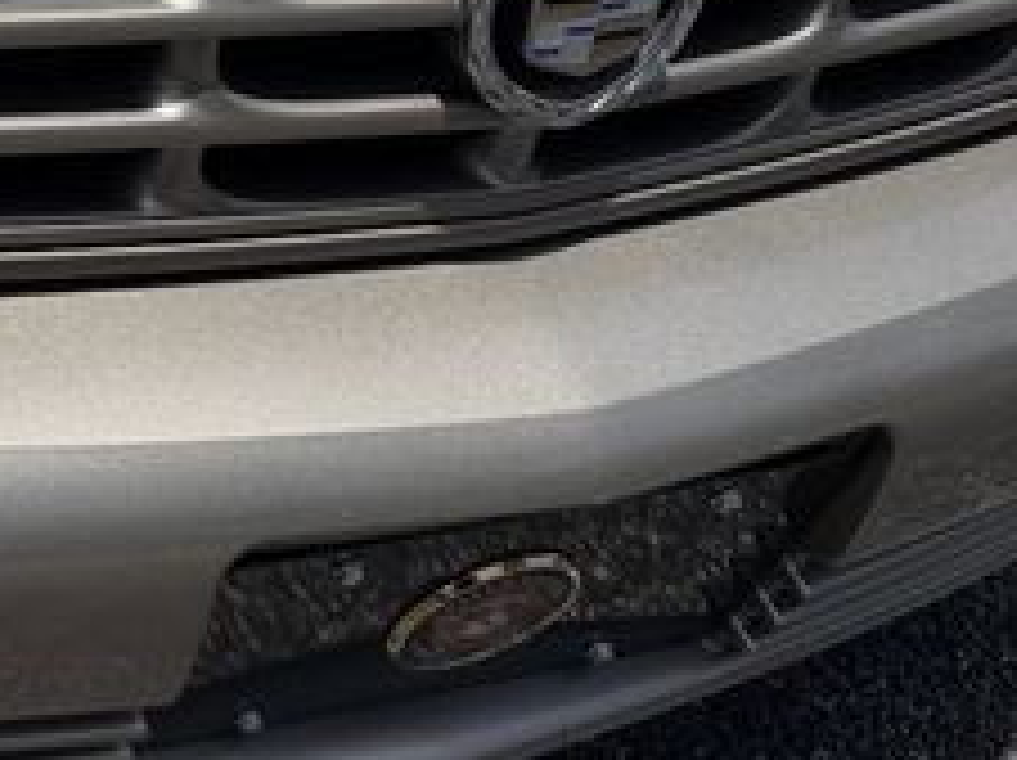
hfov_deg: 23.9
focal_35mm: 68
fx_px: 1996
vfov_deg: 20.6
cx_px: -414
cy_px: -67
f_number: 1.78
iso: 100
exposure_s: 1/10309
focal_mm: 6.76
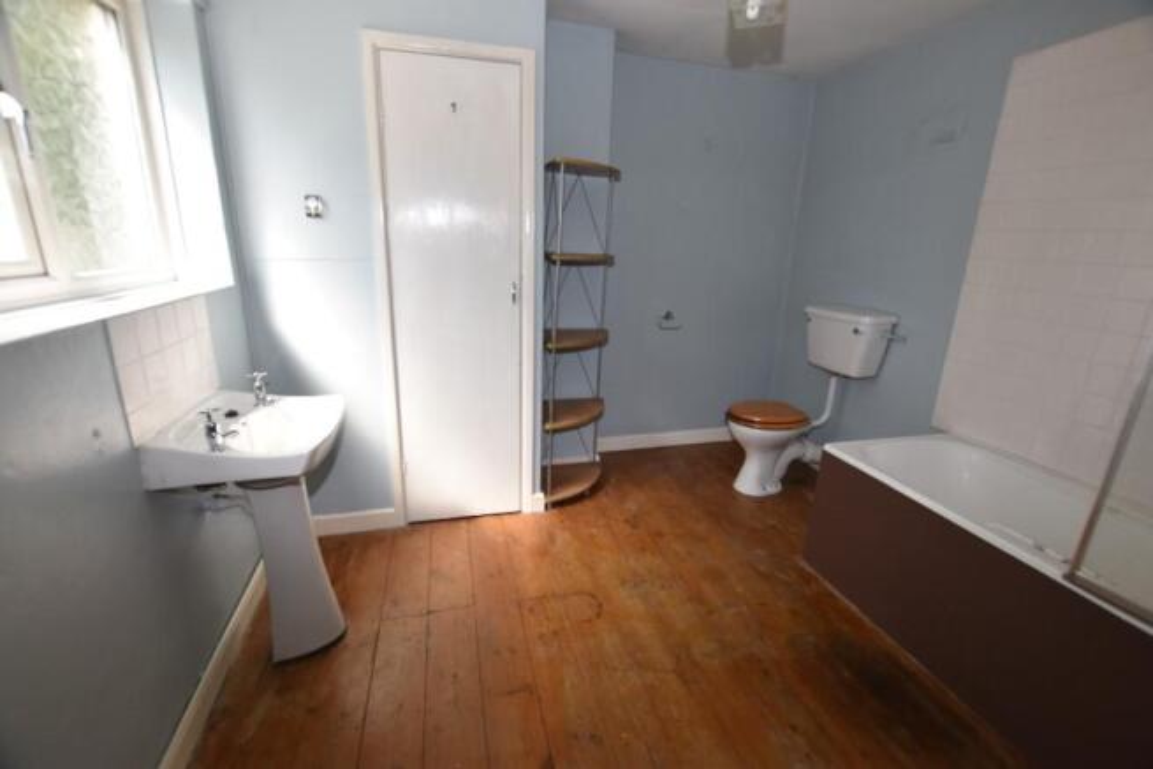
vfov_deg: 77.4
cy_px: 384
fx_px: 480
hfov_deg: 100.4
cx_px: 576
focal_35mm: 15
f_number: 5
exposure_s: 1/100
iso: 200
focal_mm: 10
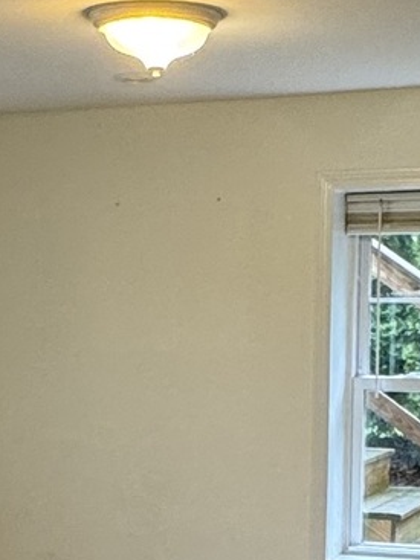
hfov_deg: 16.7
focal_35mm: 88
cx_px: 156
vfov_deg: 21.3
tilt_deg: -10.7
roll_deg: +0.1
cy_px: 594
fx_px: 1424
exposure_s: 1/60
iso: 200
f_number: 2.2
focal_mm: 2.22
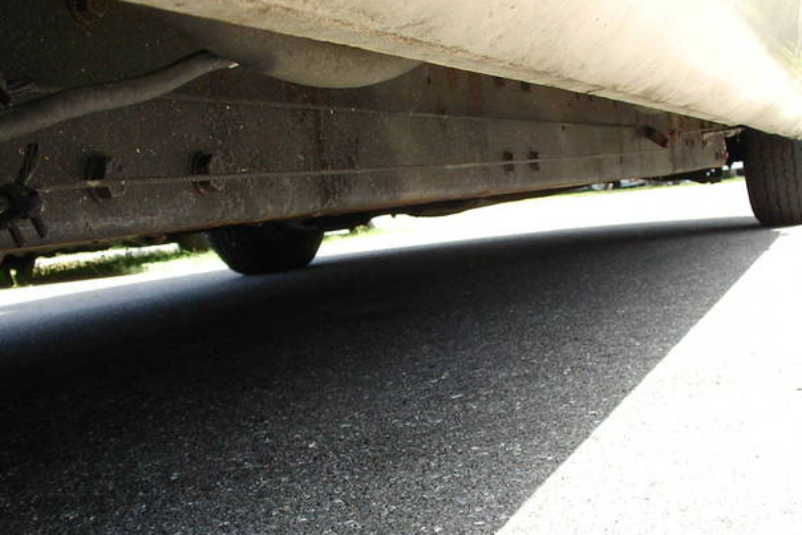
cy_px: 324
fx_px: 1181
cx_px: 429
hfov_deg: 37.5
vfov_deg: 25.5
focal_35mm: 53
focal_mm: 5.8
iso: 50
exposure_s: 1/127
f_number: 3.5
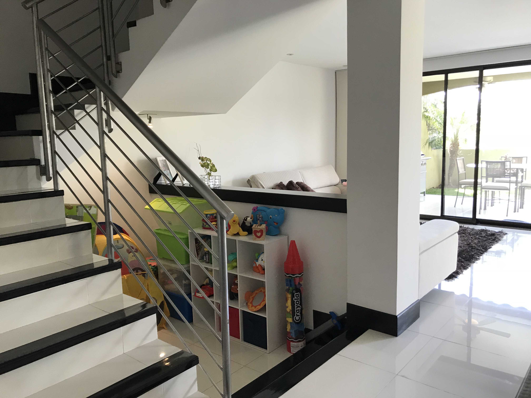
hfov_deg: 63.4
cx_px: 266
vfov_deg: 49.7
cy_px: 199
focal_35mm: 28
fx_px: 430
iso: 32
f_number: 1.8
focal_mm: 3.99
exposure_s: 1/30
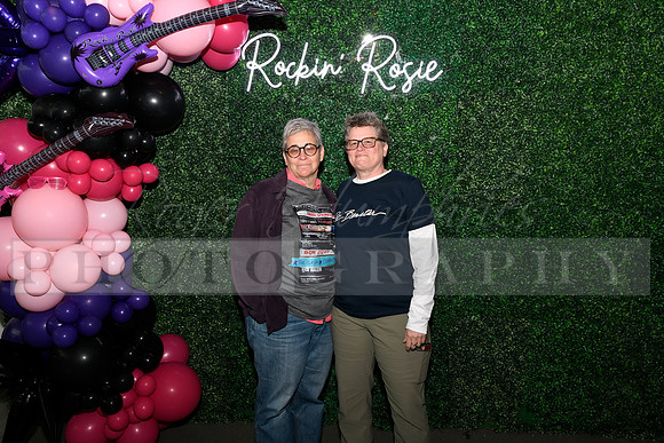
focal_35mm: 29
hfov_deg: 63.6
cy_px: 222
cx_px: 332
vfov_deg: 45.0
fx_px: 535
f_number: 6.3
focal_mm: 29
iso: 500
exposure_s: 1/60
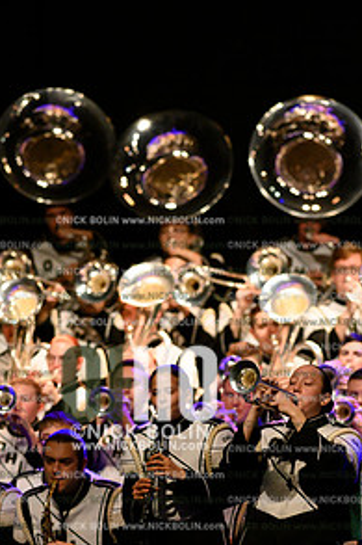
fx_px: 6961
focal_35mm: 461
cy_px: 398
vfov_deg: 4.5
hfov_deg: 3.0
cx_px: 139
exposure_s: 1/500
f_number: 4
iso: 6400
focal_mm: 300
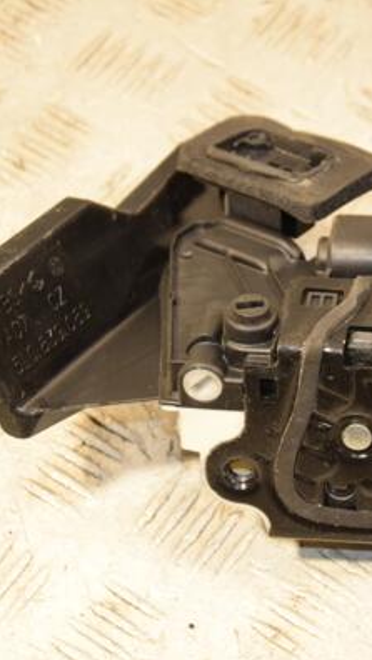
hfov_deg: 10.1
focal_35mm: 119
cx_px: 365
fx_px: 2085
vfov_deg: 18.0
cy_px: 332
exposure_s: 1/125
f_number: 5
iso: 800
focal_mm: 50
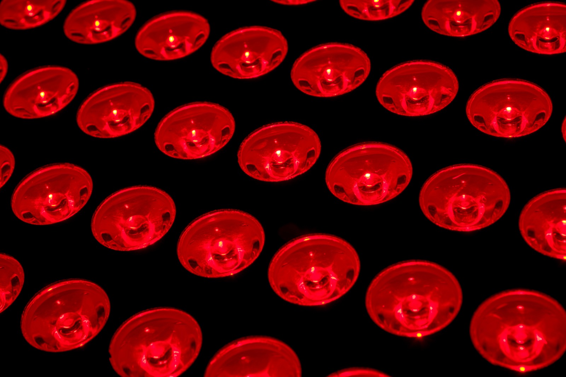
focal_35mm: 82
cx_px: 283
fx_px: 1289
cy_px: 188
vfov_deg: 16.6
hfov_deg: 24.8
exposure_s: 1/125
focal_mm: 55
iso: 50
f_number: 11
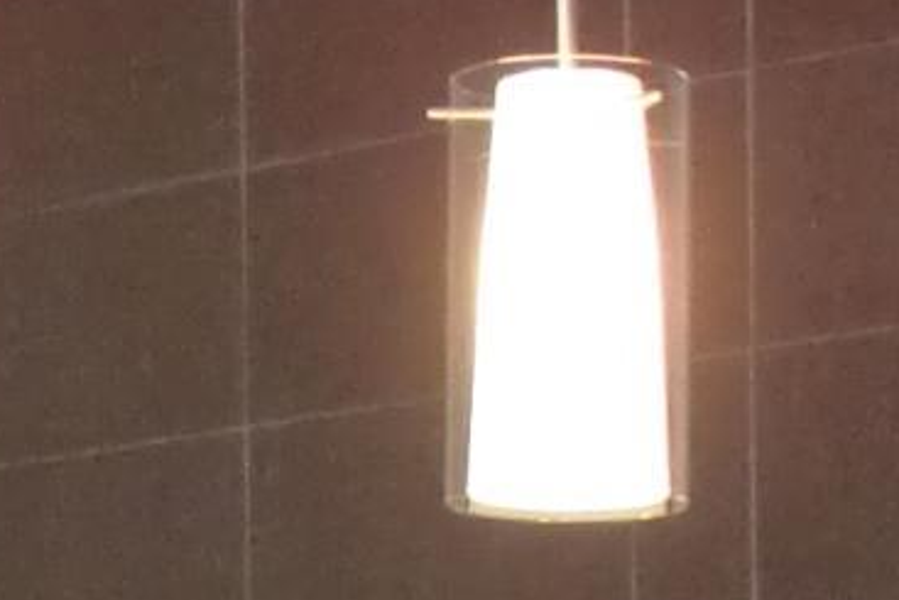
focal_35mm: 272
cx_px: -452
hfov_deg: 7.4
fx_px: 6795
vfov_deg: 4.9
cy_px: 1482
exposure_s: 1/60
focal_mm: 6.3
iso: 320
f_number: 2.8
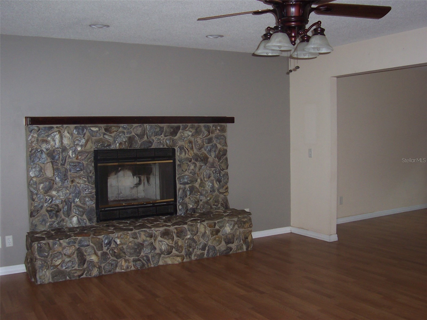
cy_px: 160
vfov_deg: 38.7
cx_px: 214
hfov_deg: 50.1
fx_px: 456
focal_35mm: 37
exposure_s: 1/60
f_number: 2.8
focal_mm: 5.6
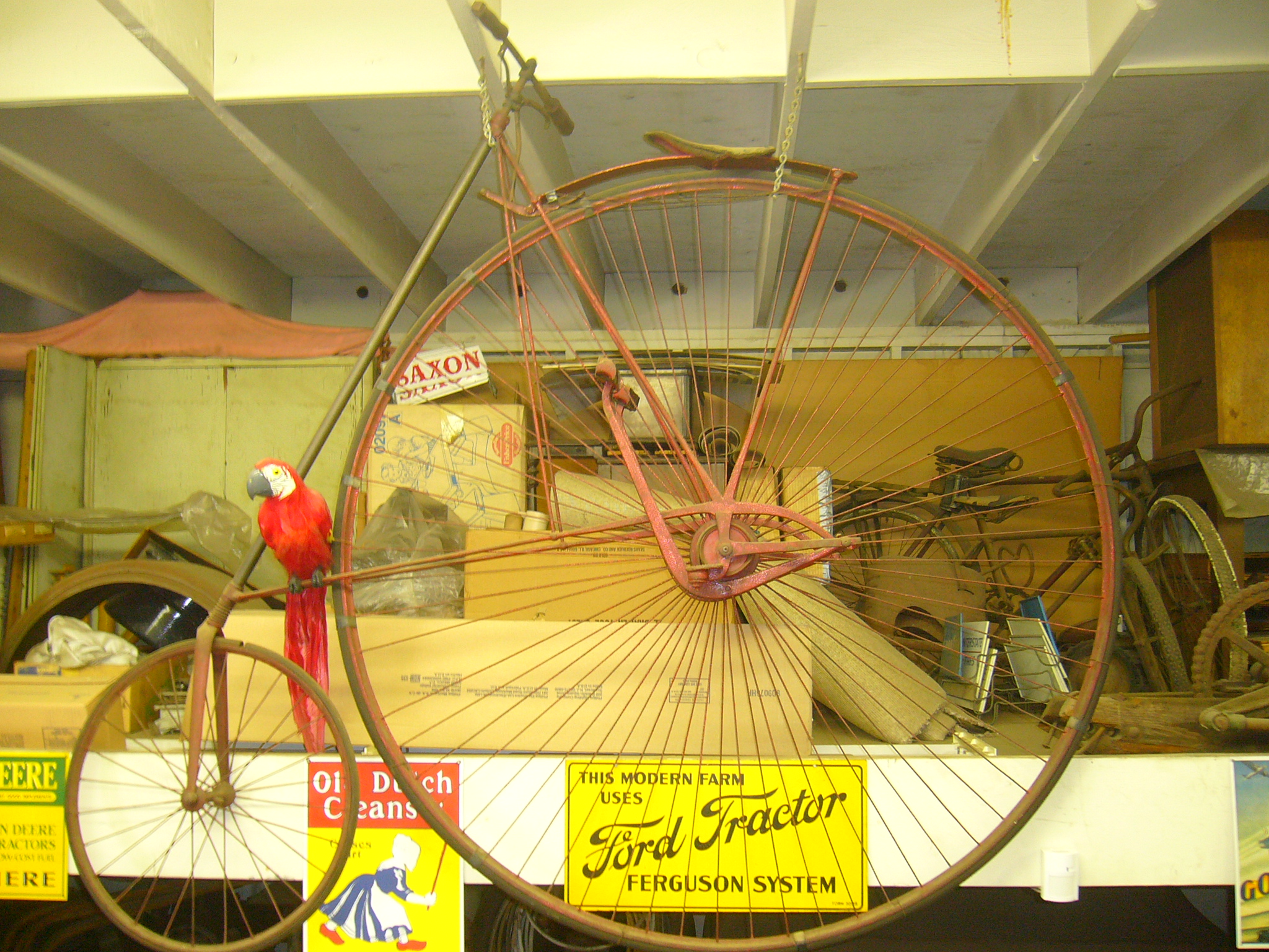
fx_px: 1283
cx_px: 634
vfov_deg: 40.7
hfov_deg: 52.6
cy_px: 476
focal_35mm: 35
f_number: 2.8
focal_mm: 5.8
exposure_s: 1/8
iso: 125
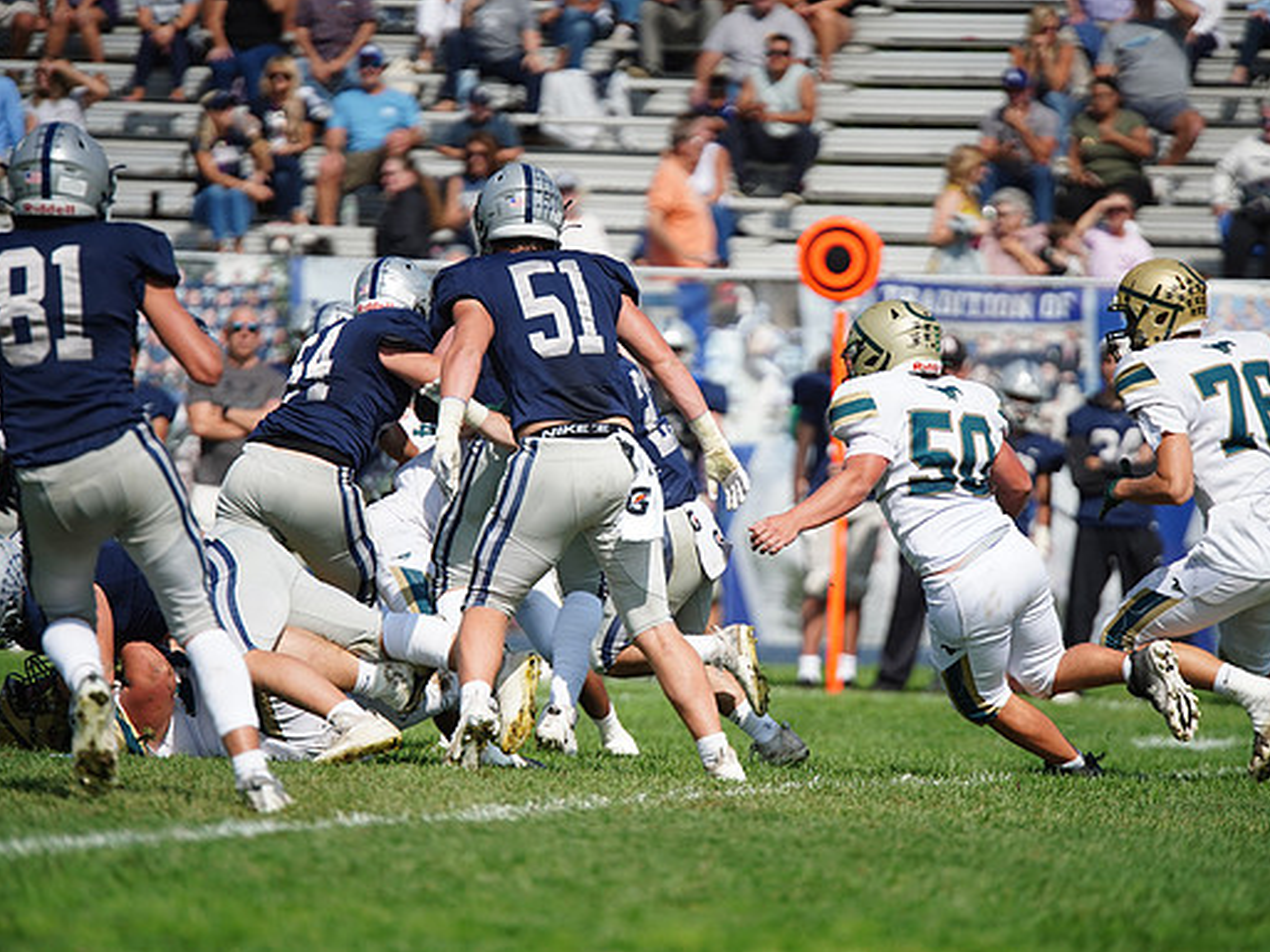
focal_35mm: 326
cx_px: 668
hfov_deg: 6.1
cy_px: 476
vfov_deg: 4.6
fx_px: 11963
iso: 500
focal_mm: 300
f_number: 2.8
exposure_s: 1/8000
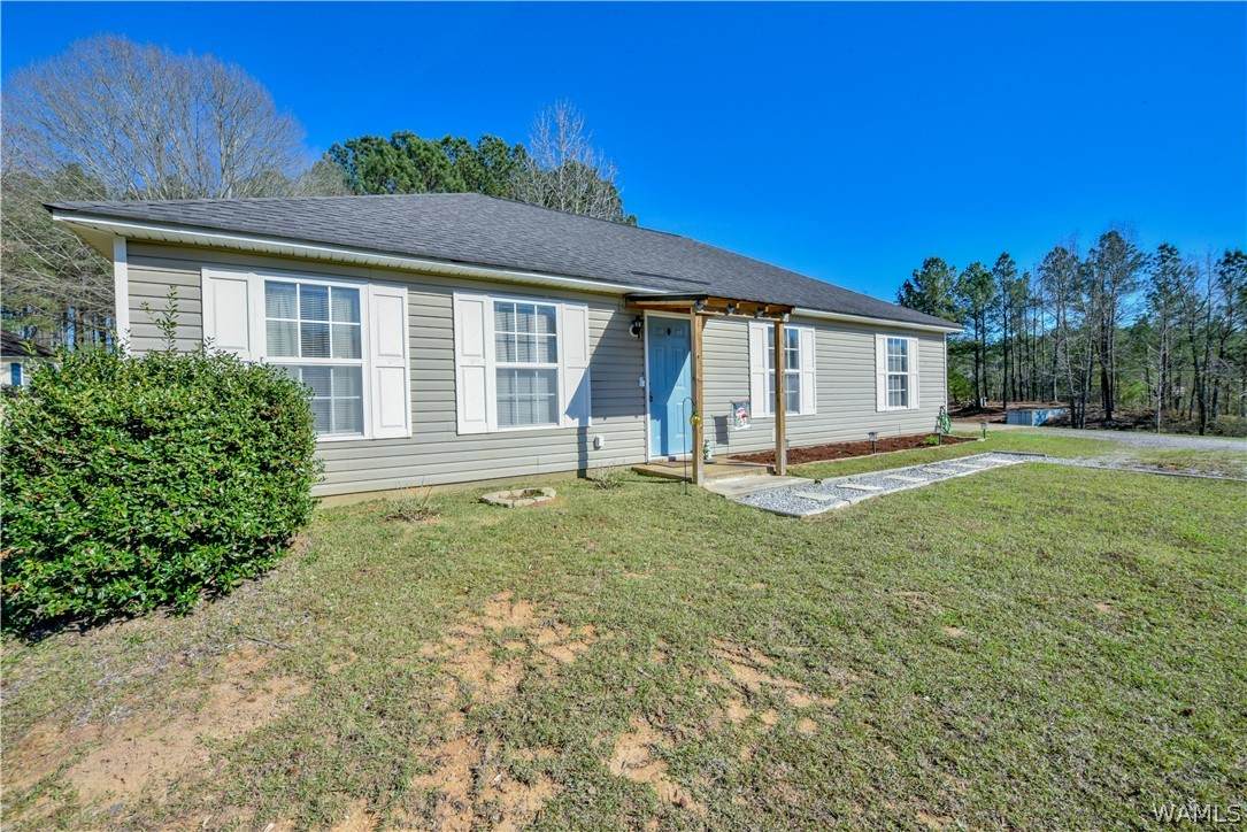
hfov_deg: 104.2
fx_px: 485
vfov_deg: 81.2
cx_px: 624
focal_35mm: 14
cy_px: 416
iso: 400
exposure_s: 1/100
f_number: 22
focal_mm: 14
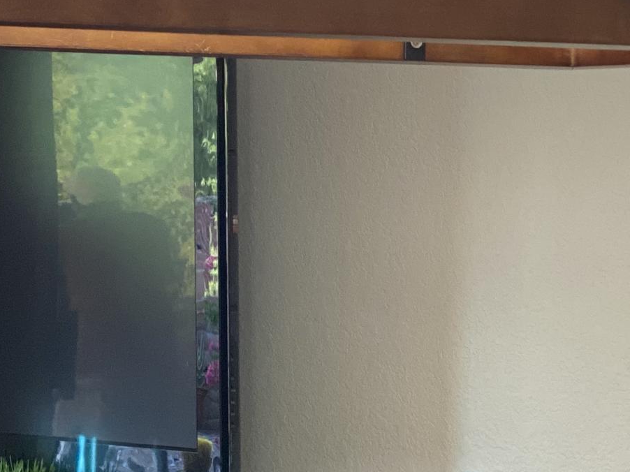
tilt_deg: +2.2
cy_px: 101
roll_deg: -0.3
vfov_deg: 8.6
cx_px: 203
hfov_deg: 11.4
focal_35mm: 173
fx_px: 3148
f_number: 2
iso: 160
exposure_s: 1/60
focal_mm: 6
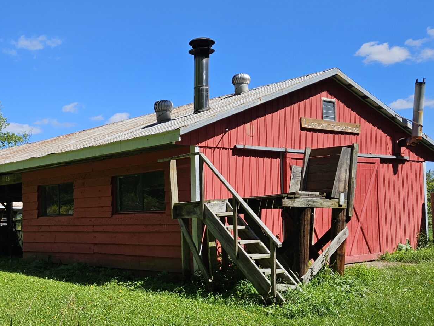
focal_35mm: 48
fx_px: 602
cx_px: 106
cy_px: 201
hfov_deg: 38.6
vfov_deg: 30.2
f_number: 1.8
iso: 25
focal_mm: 5.4
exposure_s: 1/2032
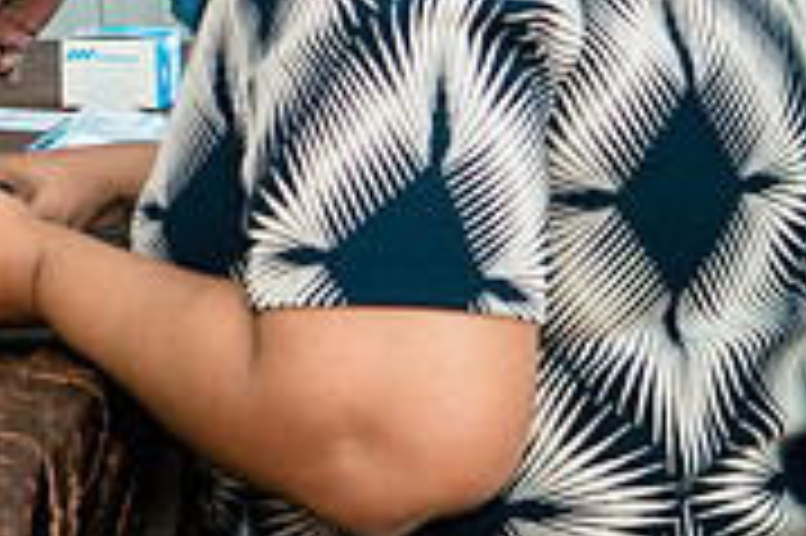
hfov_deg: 14.2
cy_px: -318
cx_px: -468
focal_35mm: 134
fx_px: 2997
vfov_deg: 9.8
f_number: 2.8
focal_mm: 17
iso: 250
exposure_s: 1/100
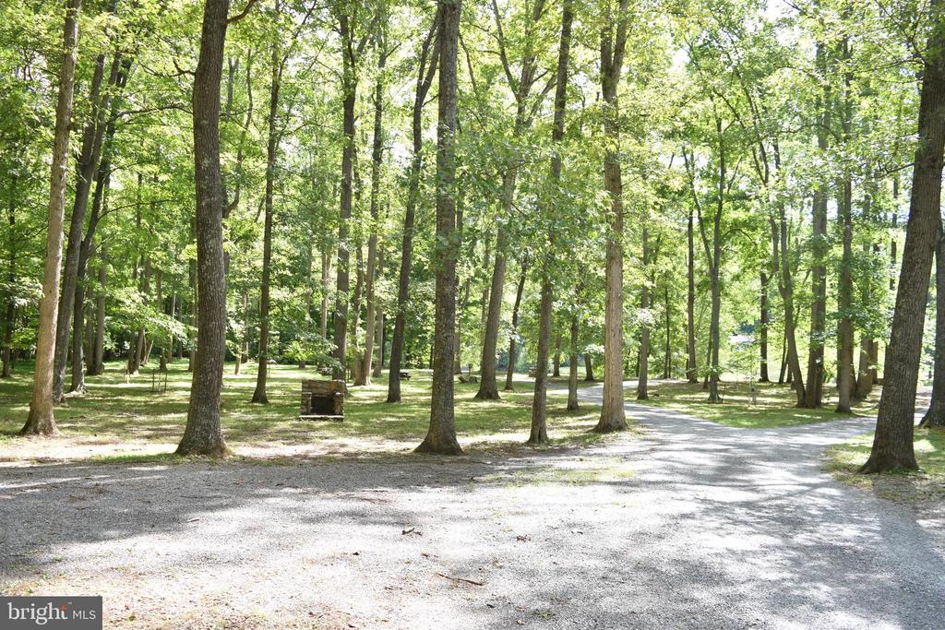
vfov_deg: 47.9
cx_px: 472
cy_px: 315
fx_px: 709
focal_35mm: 27
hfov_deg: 67.4
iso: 220
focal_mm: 18
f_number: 5
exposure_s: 1/160
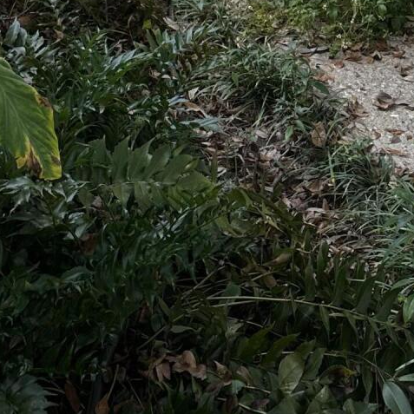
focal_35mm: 89
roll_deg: -1.5
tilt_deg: -5.4
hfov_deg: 19.5
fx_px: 1204
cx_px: 188
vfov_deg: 16.3
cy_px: -338
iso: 80
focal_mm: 6.86
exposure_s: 1/779
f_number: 1.78
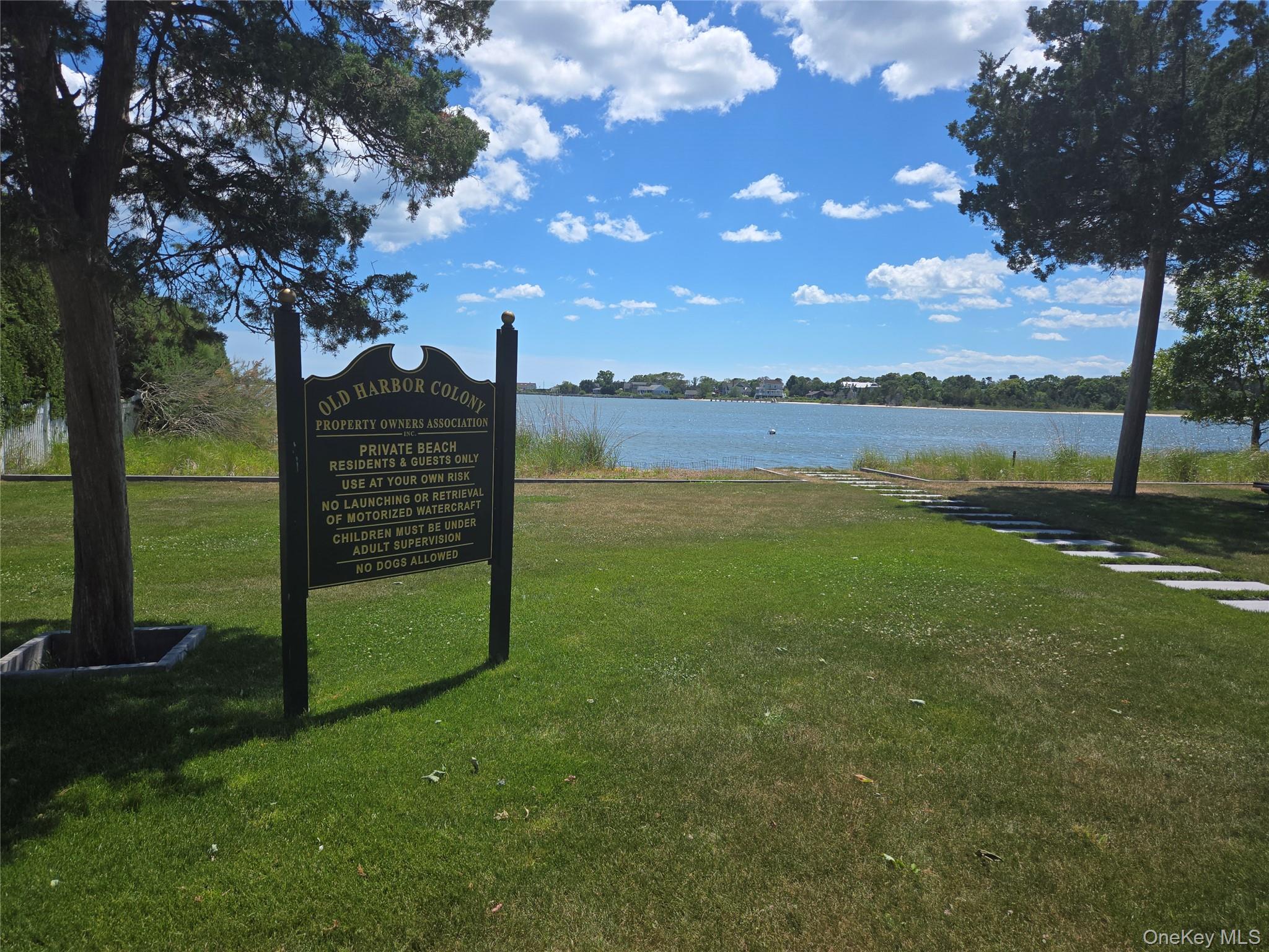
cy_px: 476
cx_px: 634
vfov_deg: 58.9
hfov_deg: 73.9
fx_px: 843
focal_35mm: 23
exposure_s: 1/2259
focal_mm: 5.4
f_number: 1.8
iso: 25
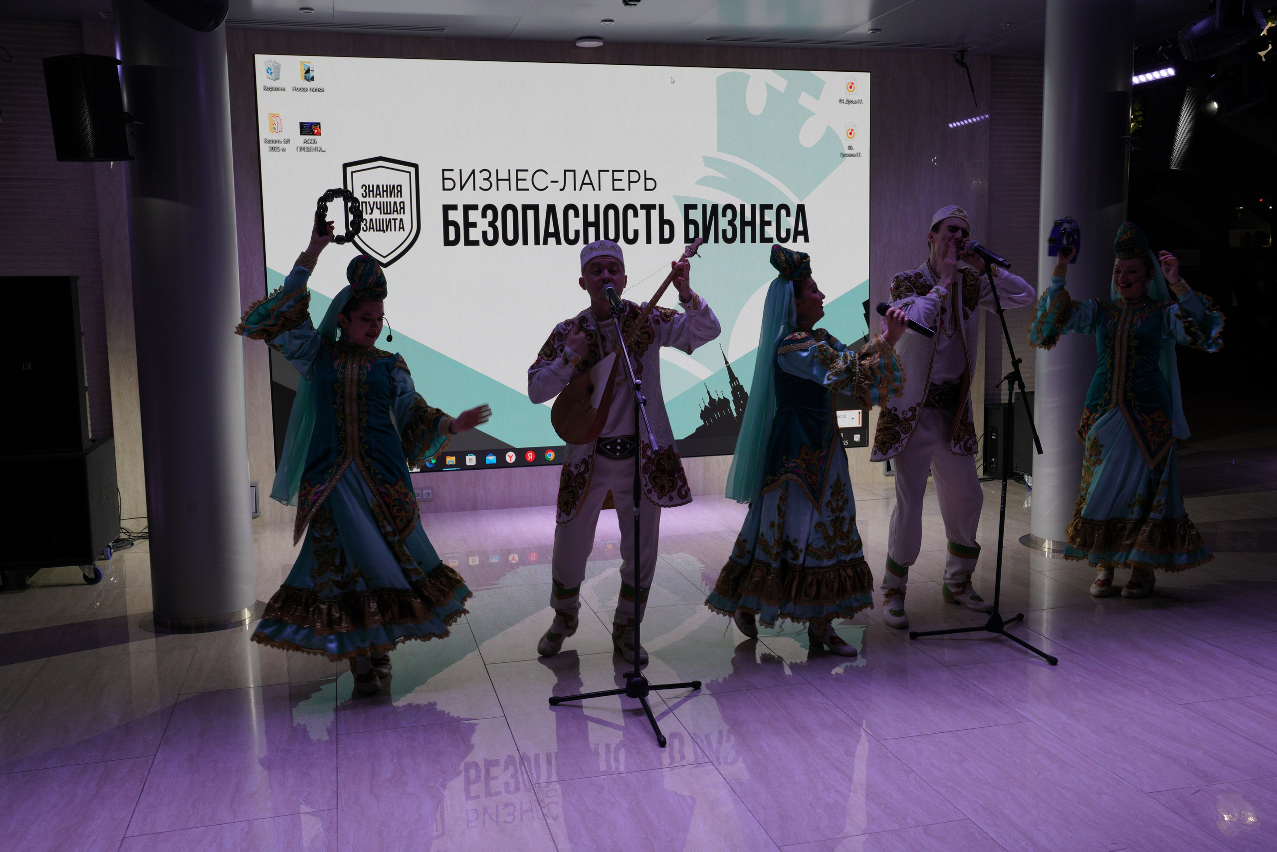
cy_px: 426
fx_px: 1171
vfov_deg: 40.0
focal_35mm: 33
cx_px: 638
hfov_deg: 57.2
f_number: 9
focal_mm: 33
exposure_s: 1/125
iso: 640
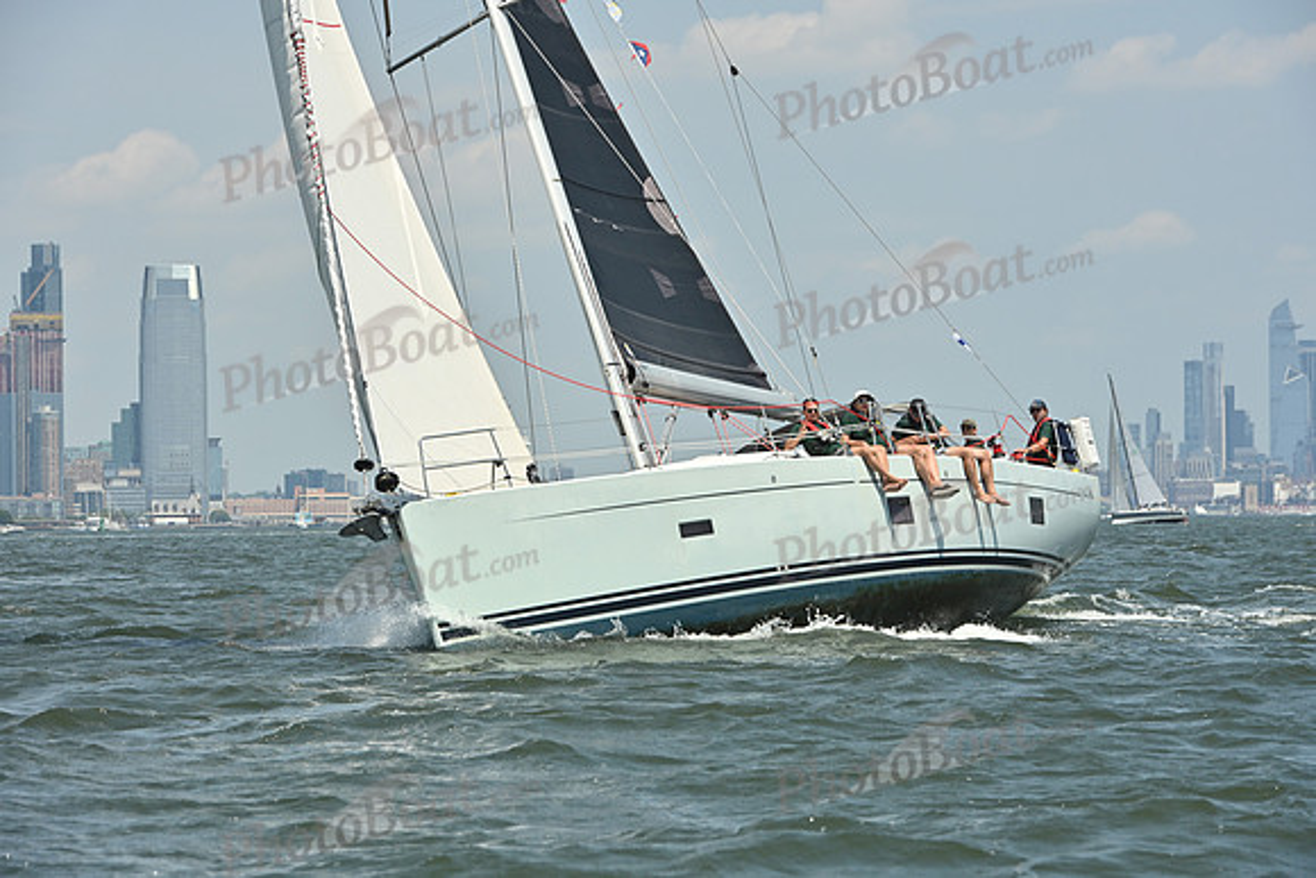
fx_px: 5484
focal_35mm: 150
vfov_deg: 9.2
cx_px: 658
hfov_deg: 13.7
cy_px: 439
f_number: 10
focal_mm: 150
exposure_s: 1/1250
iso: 320
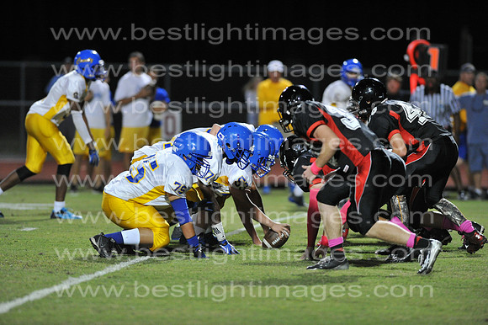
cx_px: 244
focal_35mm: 300
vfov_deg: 4.6
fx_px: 4064
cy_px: 162
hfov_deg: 6.9
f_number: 4
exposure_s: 1/500
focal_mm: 300
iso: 6400
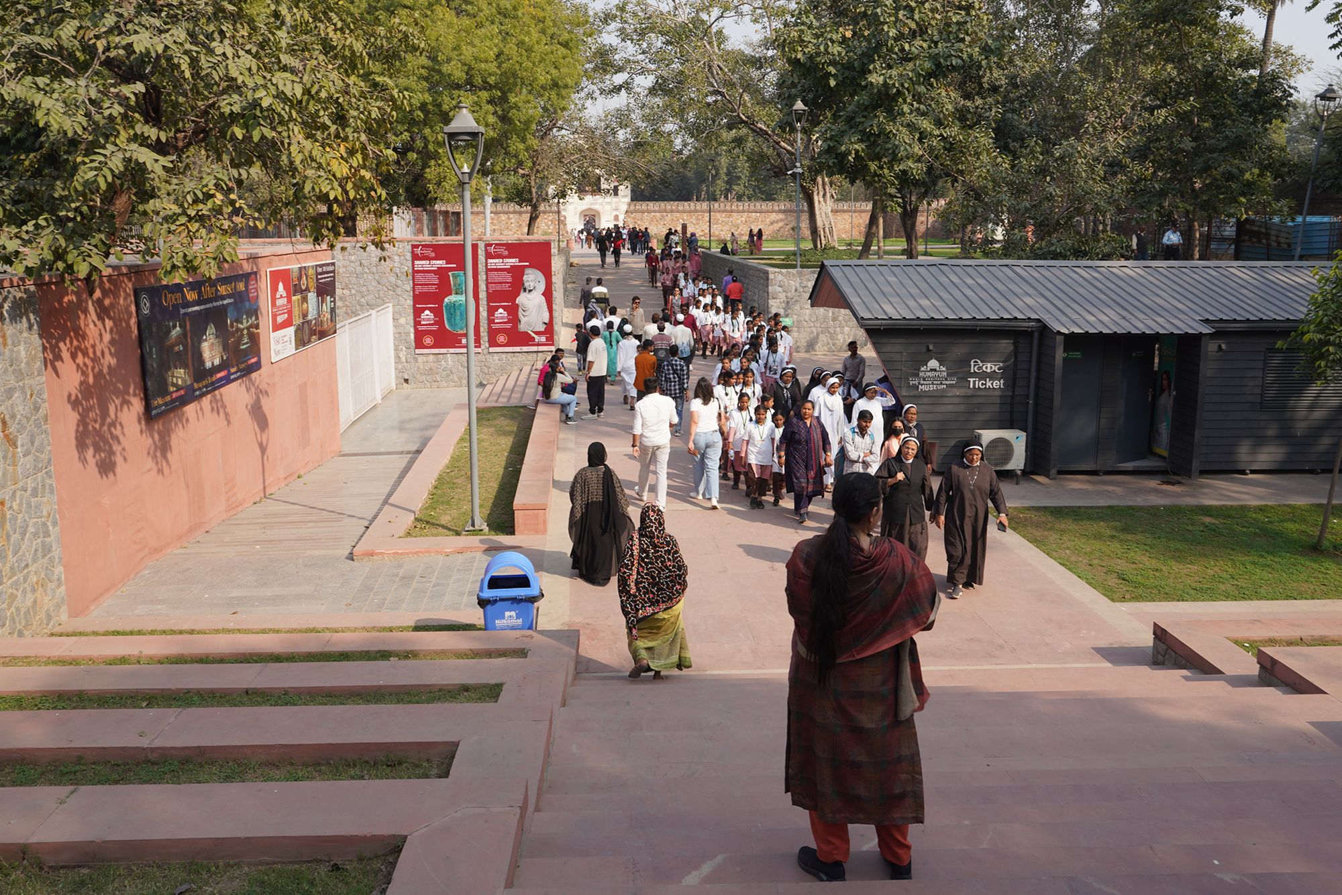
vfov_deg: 53.1
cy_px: 448
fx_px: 895
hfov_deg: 73.7
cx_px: 671
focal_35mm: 24
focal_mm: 24
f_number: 10
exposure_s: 1/100
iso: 100
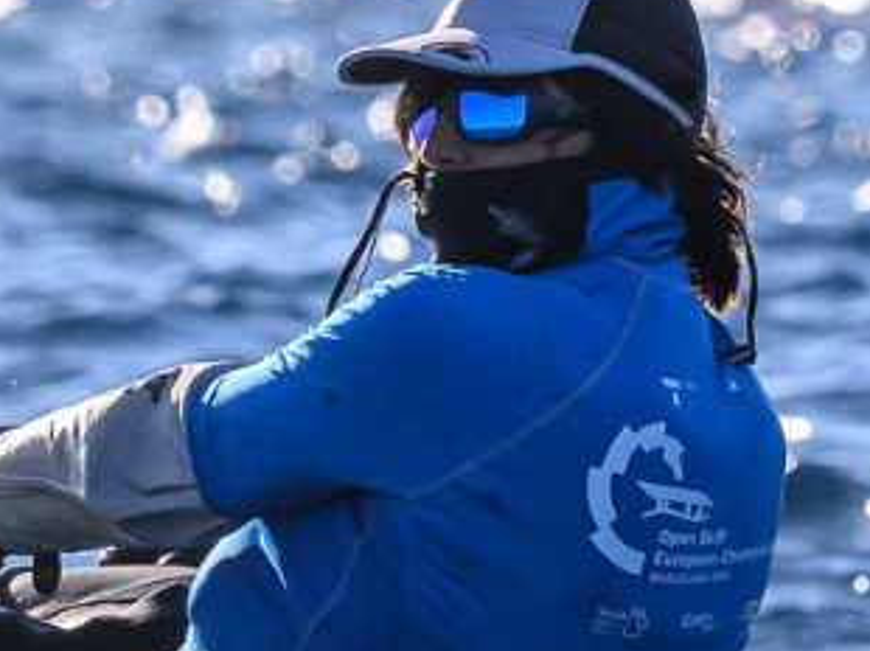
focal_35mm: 1340
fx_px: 33652
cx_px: 443
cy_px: 334
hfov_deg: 1.5
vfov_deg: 1.1
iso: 800
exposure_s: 1/2500
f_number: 10
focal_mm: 270
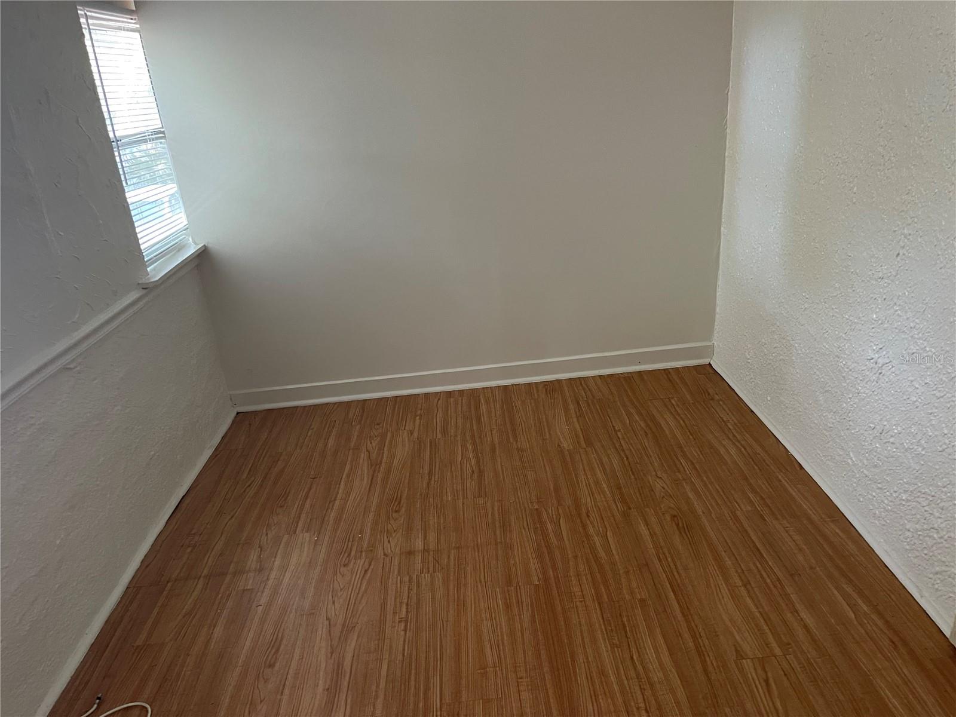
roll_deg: +3.3
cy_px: 358
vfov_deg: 54.9
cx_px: 478
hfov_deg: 69.4
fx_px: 690
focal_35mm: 25
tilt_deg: -20.4
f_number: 1.6
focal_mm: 5.1
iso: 320
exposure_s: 1/60
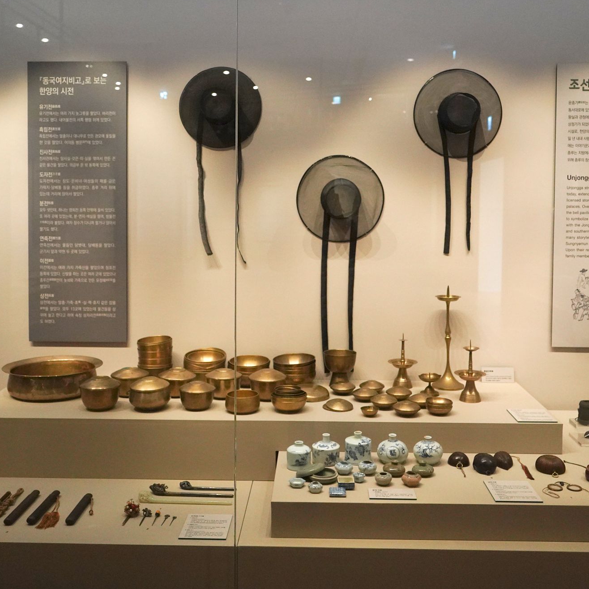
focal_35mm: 31
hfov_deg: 52.5
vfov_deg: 52.5
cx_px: 308
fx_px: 597
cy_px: 292
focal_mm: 24
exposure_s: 1/80
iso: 3200
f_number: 3.5
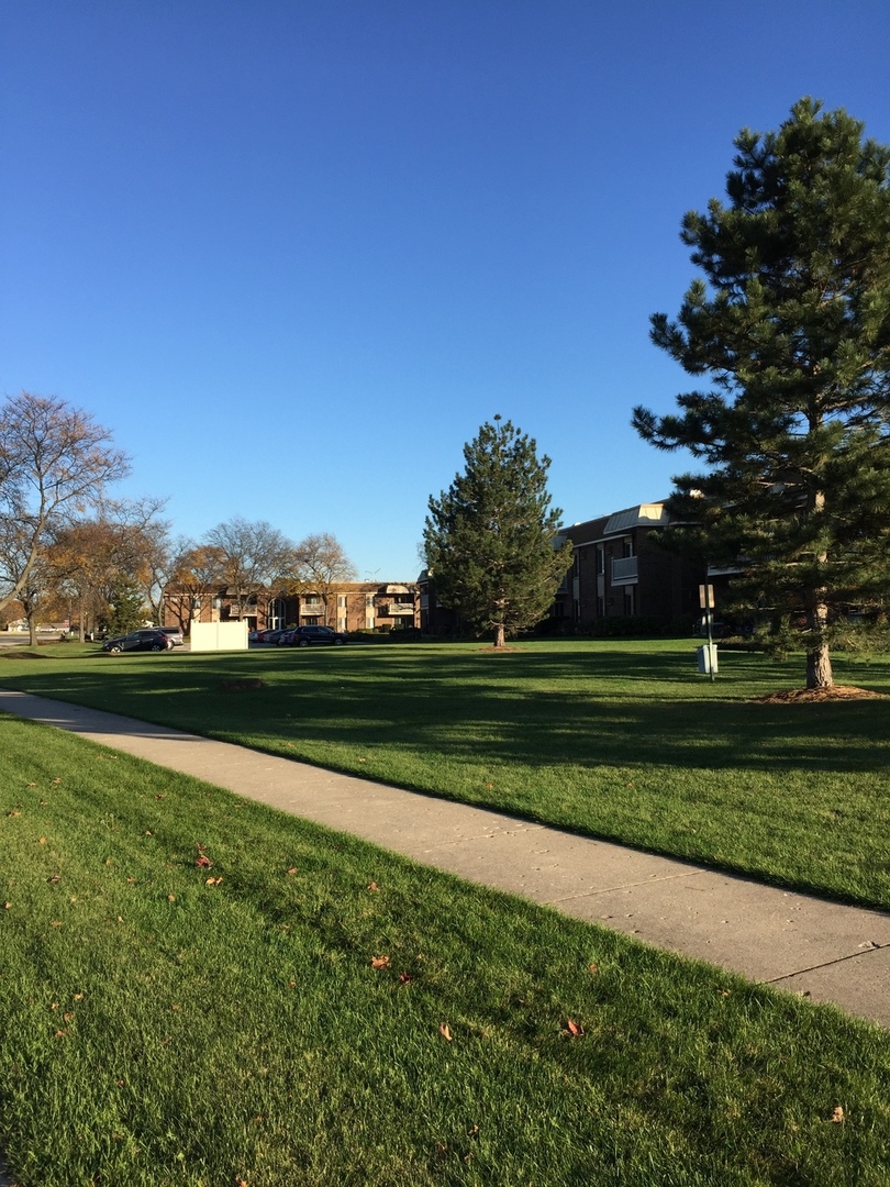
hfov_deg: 48.2
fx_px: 994
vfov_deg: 61.7
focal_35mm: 29
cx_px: 445
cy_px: 594
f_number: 2.2
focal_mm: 4.15
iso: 32
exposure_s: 1/1130
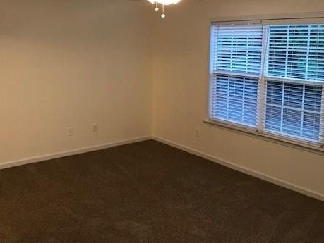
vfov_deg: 36.6
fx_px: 365
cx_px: 183
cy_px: 91
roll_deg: -0.3
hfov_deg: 47.7
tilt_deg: -7.5
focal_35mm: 39
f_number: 1.8
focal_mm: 3.99
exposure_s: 1/17
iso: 40
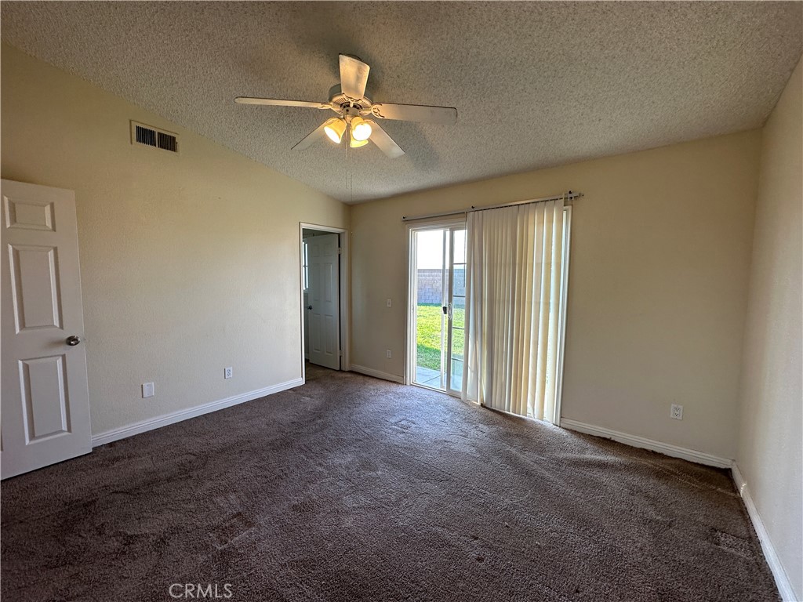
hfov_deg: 102.1
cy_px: 301
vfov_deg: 85.7
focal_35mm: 14
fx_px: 325
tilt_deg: -3.3
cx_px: 402
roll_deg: -0.2
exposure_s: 1/120
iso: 50
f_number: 2.2
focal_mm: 2.22
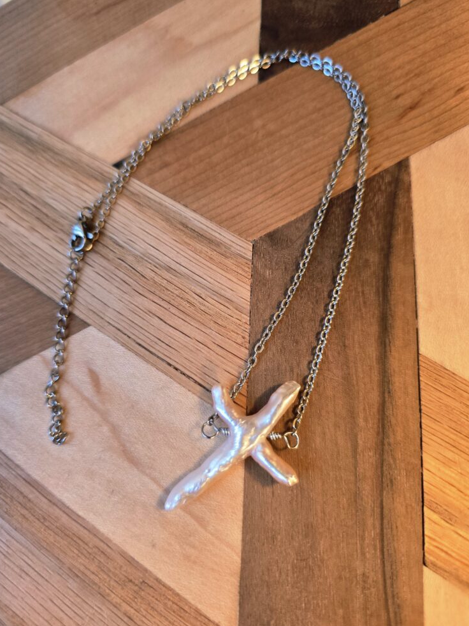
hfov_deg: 56.8
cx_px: 230
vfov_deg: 71.6
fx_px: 433
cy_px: 304
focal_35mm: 24
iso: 250
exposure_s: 1/35.3
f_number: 1.7
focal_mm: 6.3
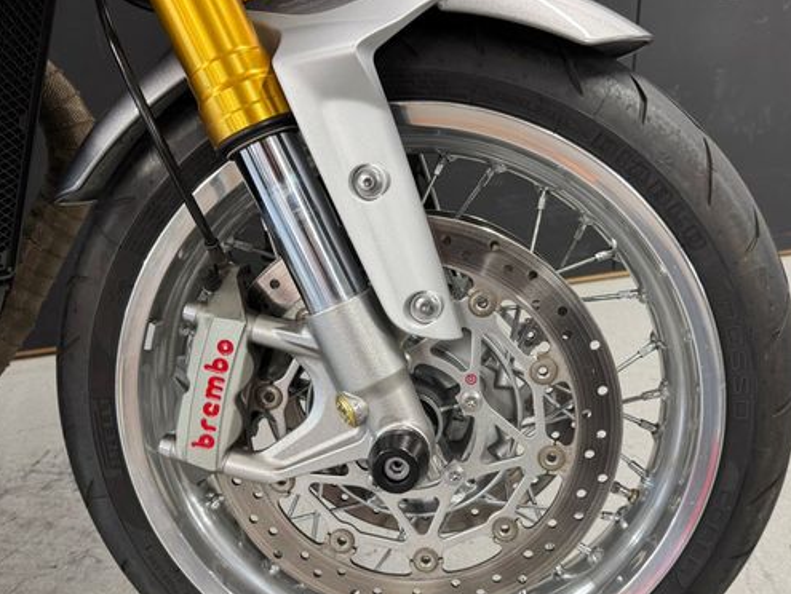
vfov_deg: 45.3
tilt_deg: -26.4
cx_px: 425
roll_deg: +2.7
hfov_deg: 58.3
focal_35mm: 31
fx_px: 709
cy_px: 353
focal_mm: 6.76
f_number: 1.78
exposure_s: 1/50
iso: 160
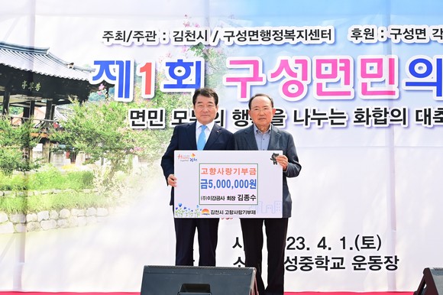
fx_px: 713
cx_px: 222
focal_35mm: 58
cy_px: 148
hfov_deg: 34.5
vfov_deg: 23.4
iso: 500
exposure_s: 1/500
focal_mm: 58
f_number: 7.1
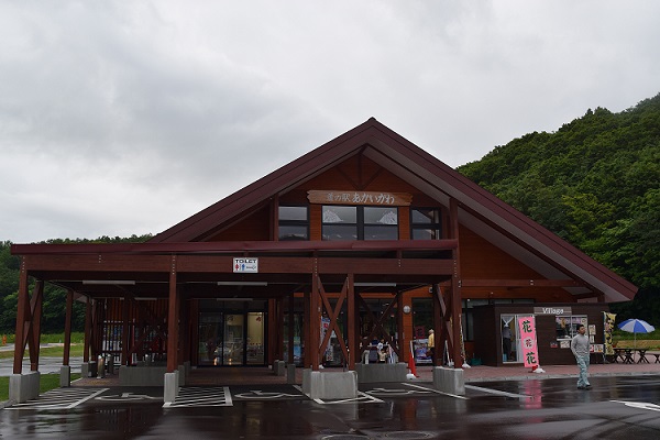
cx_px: 330
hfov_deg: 53.1
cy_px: 220
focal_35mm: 36
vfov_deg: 36.9
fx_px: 660
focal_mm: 24
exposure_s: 1/200
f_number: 7.1
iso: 400
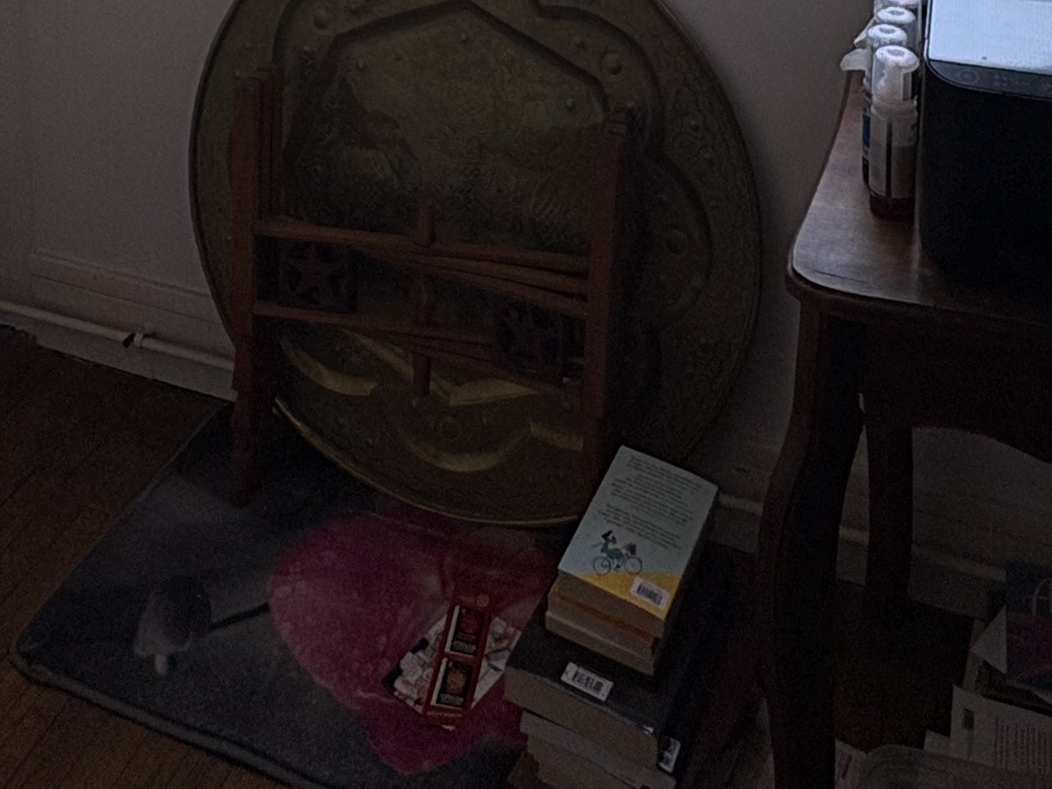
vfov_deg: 23.3
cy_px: -441
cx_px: 487
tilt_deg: -4.5
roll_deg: +1.0
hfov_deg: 39.6
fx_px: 1459
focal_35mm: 48
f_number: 2.2
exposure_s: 1/337
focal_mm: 2.22
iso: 40
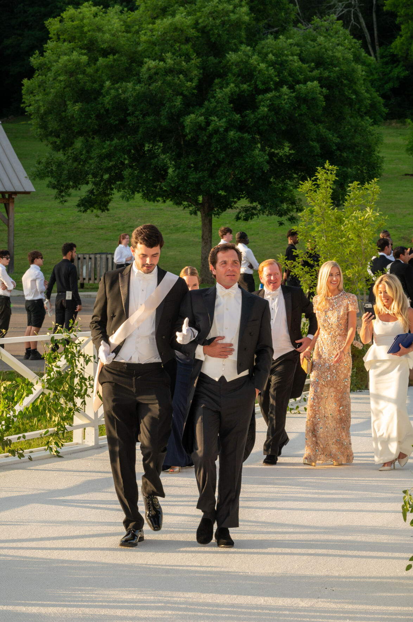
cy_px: 311
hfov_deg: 13.9
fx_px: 1689
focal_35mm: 98
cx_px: 206
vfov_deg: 20.8
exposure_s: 1/200
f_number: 10
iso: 400
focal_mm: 98
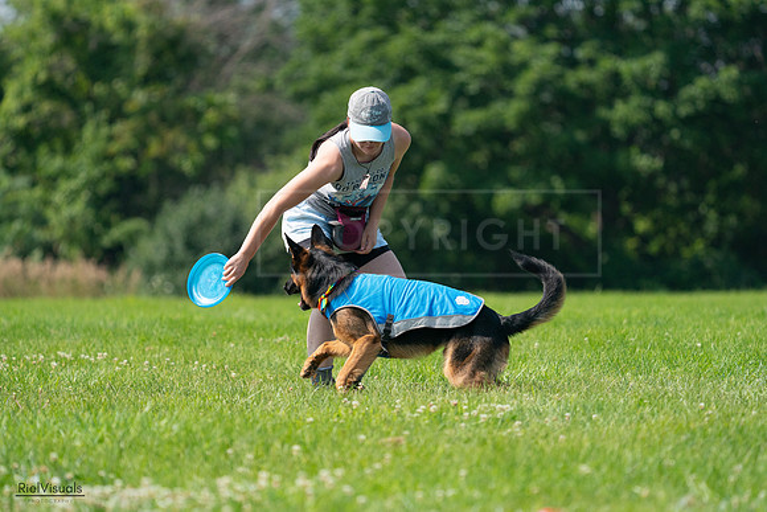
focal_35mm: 350
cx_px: 384
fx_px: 7458
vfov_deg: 3.9
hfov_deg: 5.9
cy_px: 256
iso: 1250
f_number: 6.3
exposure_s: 1/4000
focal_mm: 350
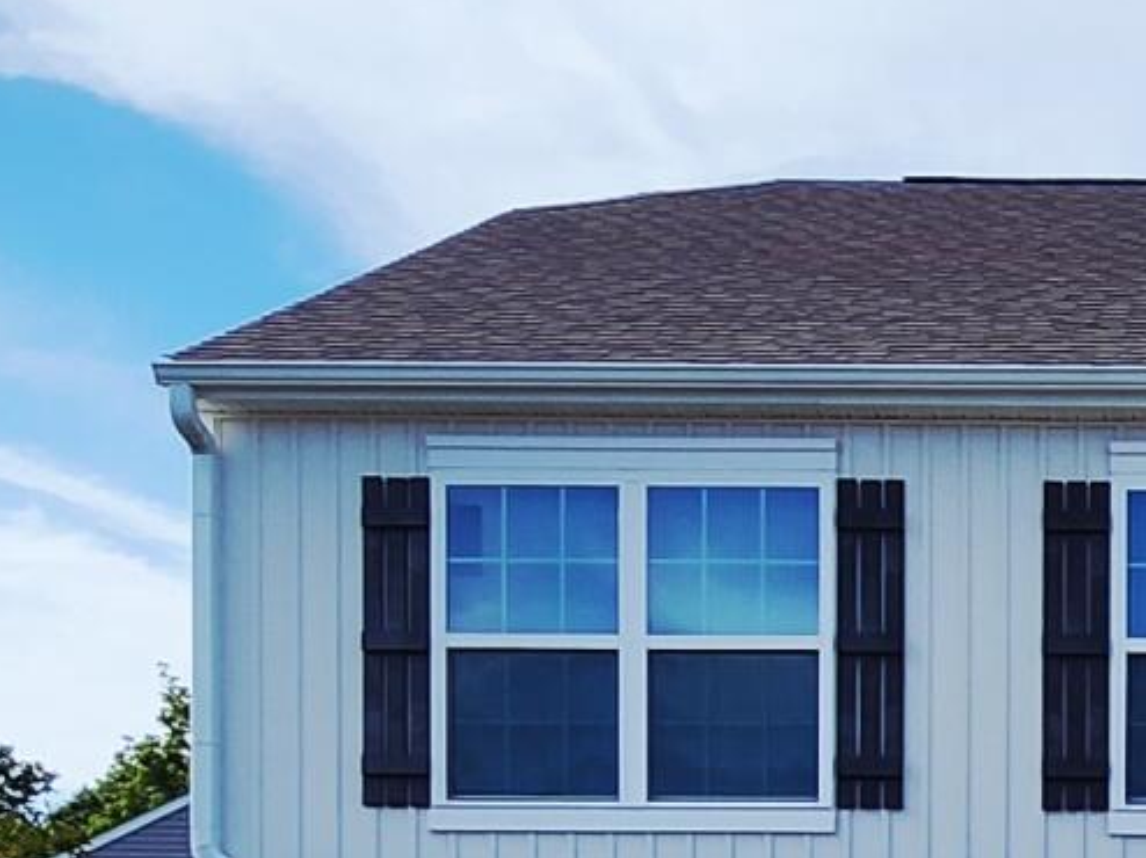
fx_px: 2614
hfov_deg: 22.7
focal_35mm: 79
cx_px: 1383
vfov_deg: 17.0
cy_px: 1261
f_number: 2.2
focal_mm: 1.74
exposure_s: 1/1222
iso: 32
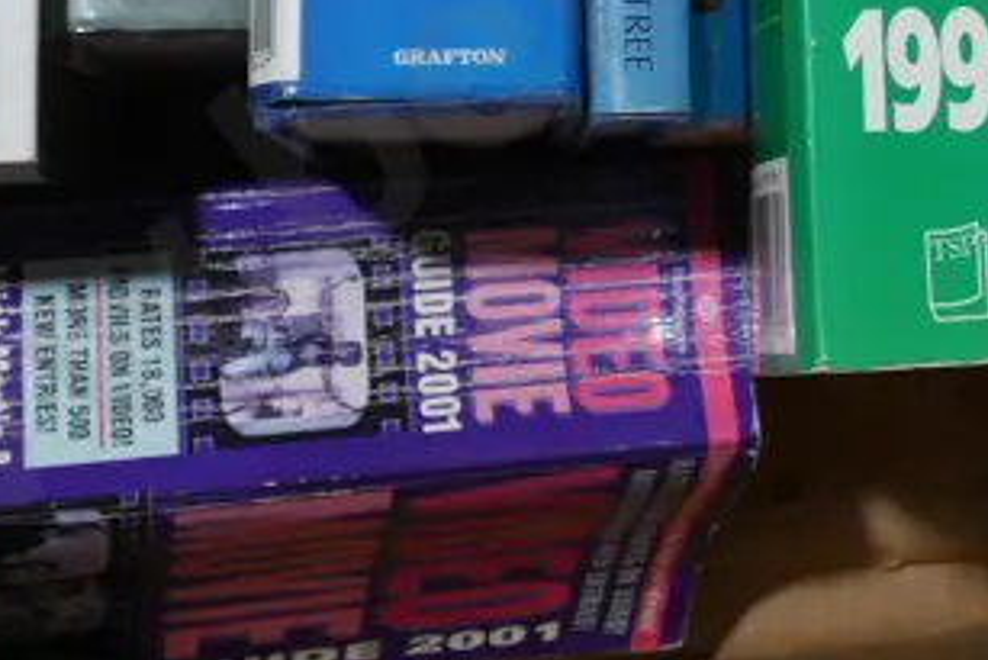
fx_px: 2663
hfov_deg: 20.3
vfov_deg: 13.4
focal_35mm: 97
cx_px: 991
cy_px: -316
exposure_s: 1/60
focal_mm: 14
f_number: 5.6
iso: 250
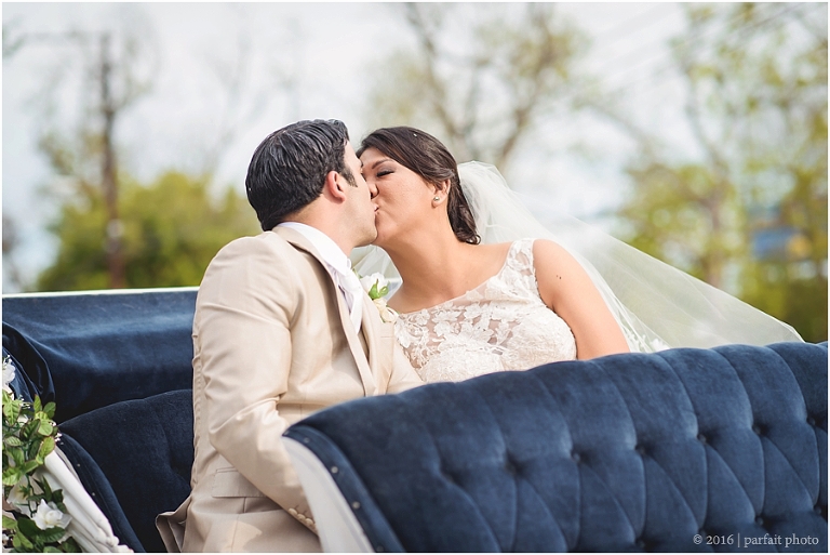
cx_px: 415
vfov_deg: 16.1
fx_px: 1961
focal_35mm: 85
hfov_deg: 23.9
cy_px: 278
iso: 200
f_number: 2.5
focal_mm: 85
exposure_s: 1/2000
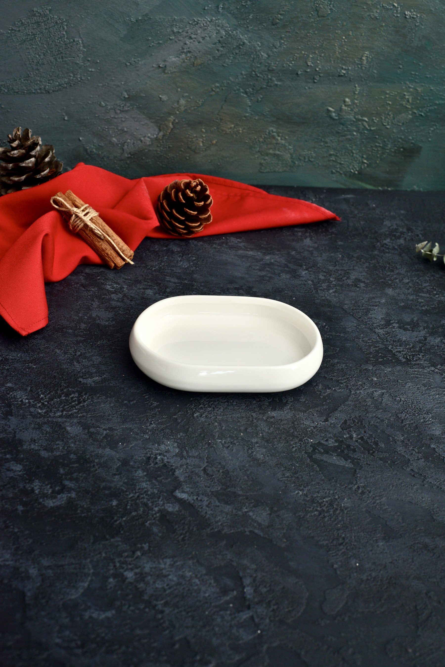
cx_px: 222
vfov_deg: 39.6
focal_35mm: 50
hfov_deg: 27.0
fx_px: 926
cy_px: 334
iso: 400
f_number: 9.5
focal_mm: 50
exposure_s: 1/125
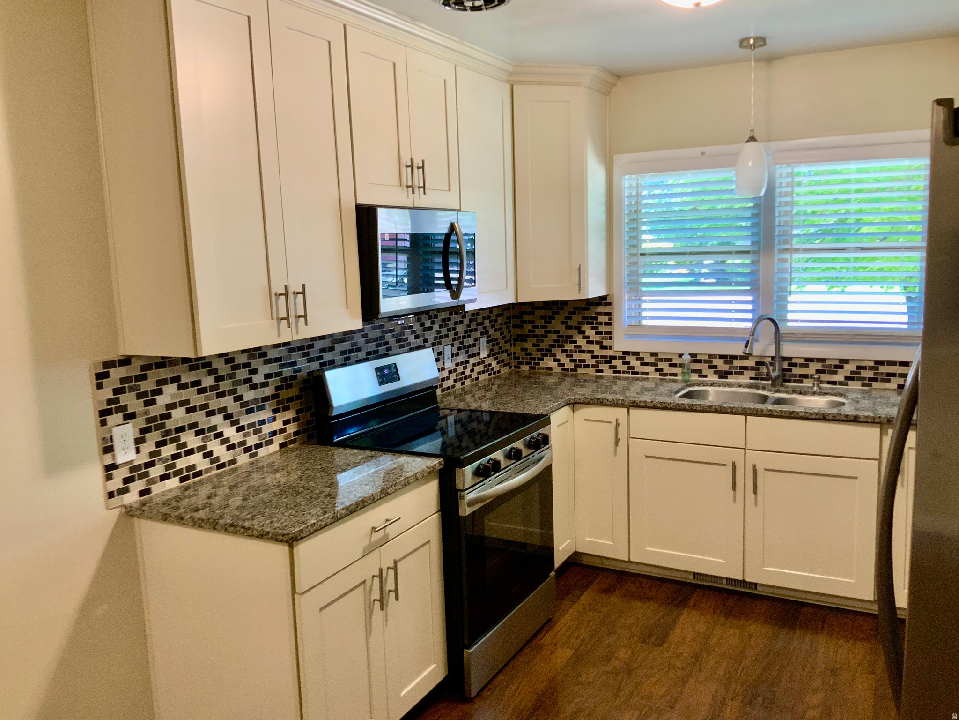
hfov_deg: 61.7
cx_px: 480
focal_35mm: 29
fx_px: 803
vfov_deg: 48.2
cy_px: 360
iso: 80
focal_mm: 3
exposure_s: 1/60
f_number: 1.8
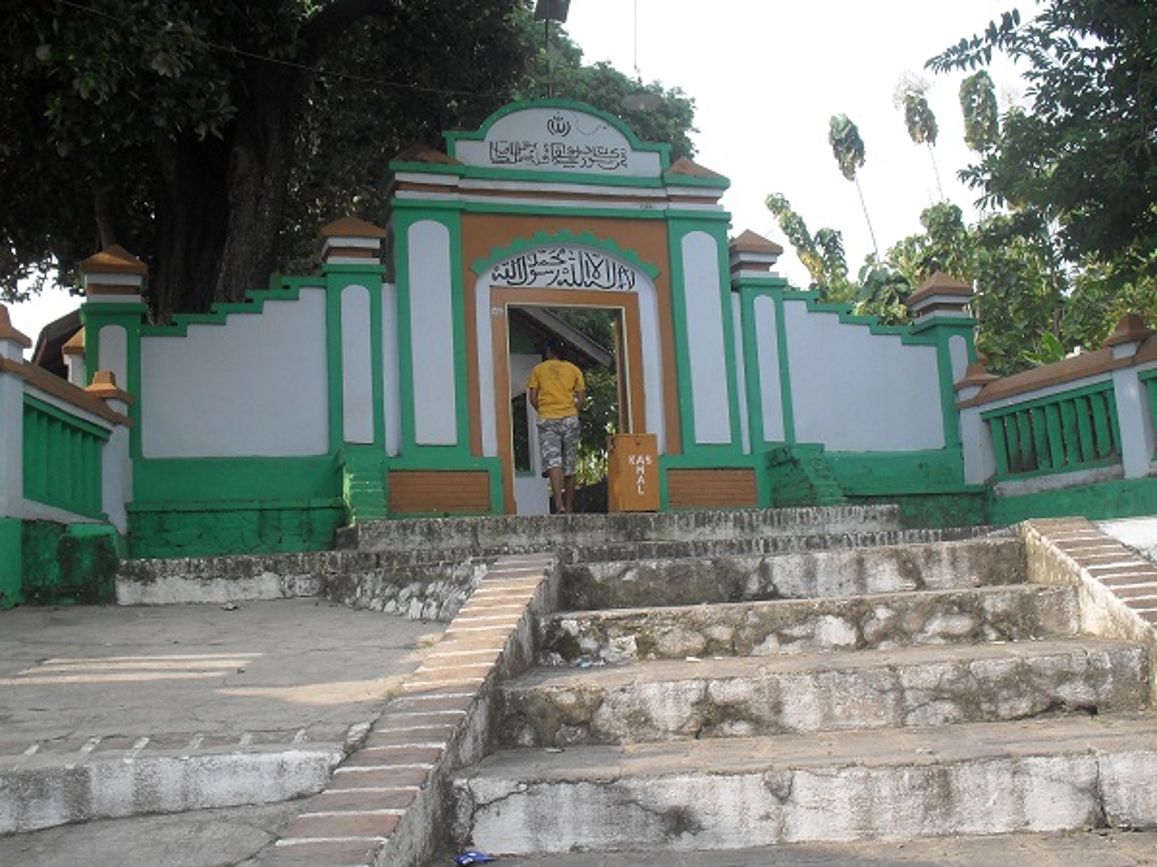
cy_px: 434
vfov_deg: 37.7
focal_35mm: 38
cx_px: 578
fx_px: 1270
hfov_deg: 49.0
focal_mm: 6.3
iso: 80
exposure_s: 1/90
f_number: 8.3
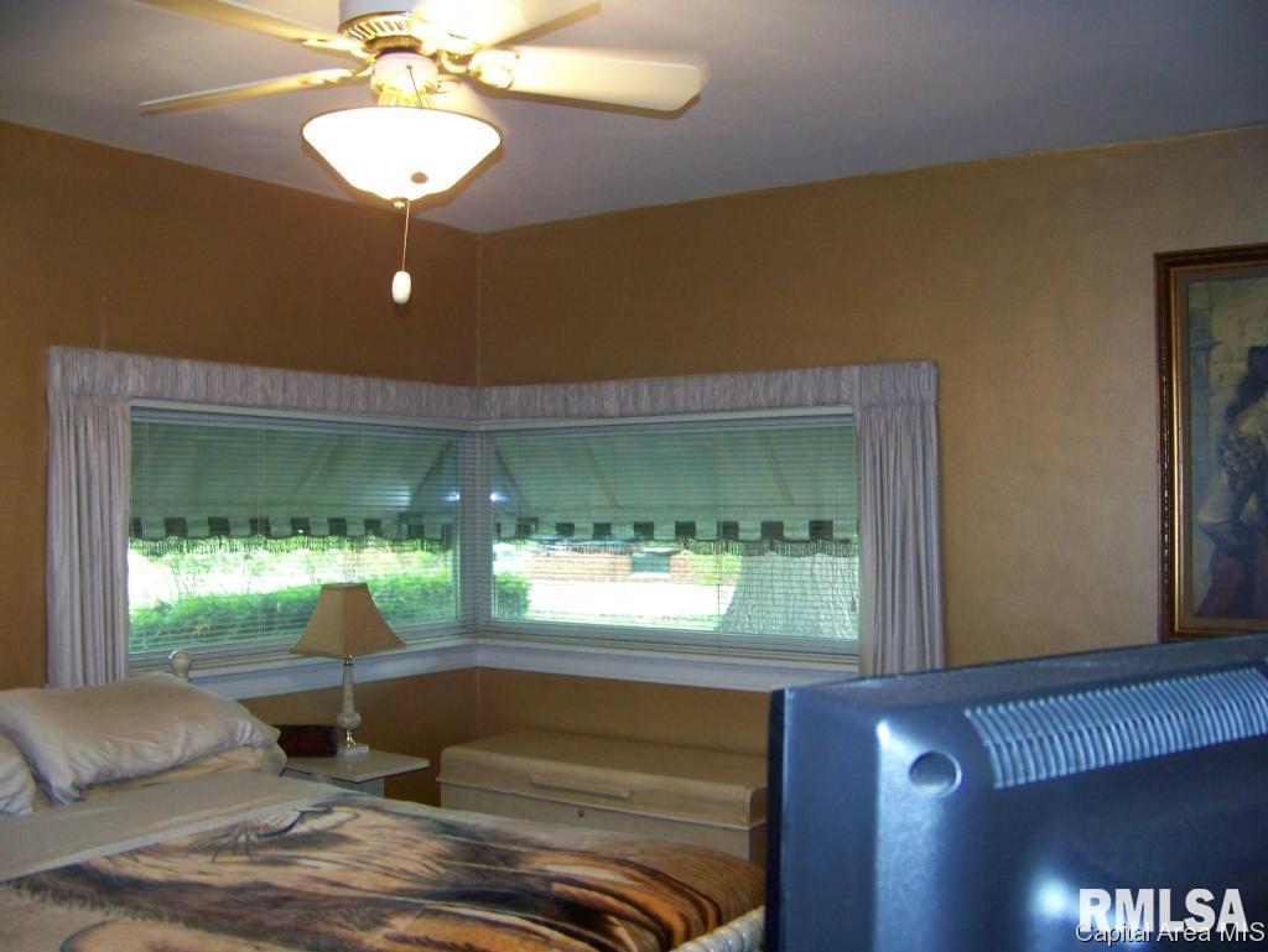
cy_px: 476
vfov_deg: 39.7
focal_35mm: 36
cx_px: 634
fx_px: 1319
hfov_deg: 51.3
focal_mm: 5.85
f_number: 2.8
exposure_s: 1/30
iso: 200
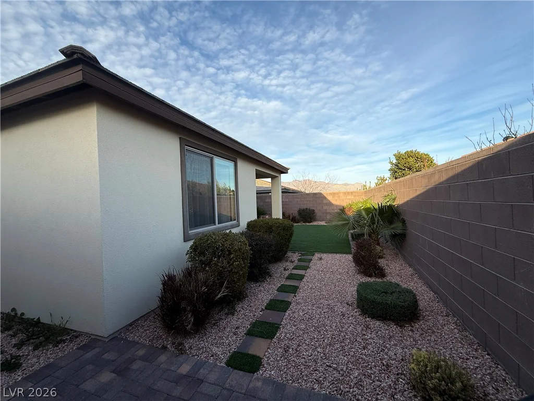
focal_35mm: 14
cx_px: 267
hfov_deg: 102.1
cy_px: 200
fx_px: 216
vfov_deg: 85.7
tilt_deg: +0.1
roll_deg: +2.0
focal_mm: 2.22
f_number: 2.2
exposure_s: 1/830
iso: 50
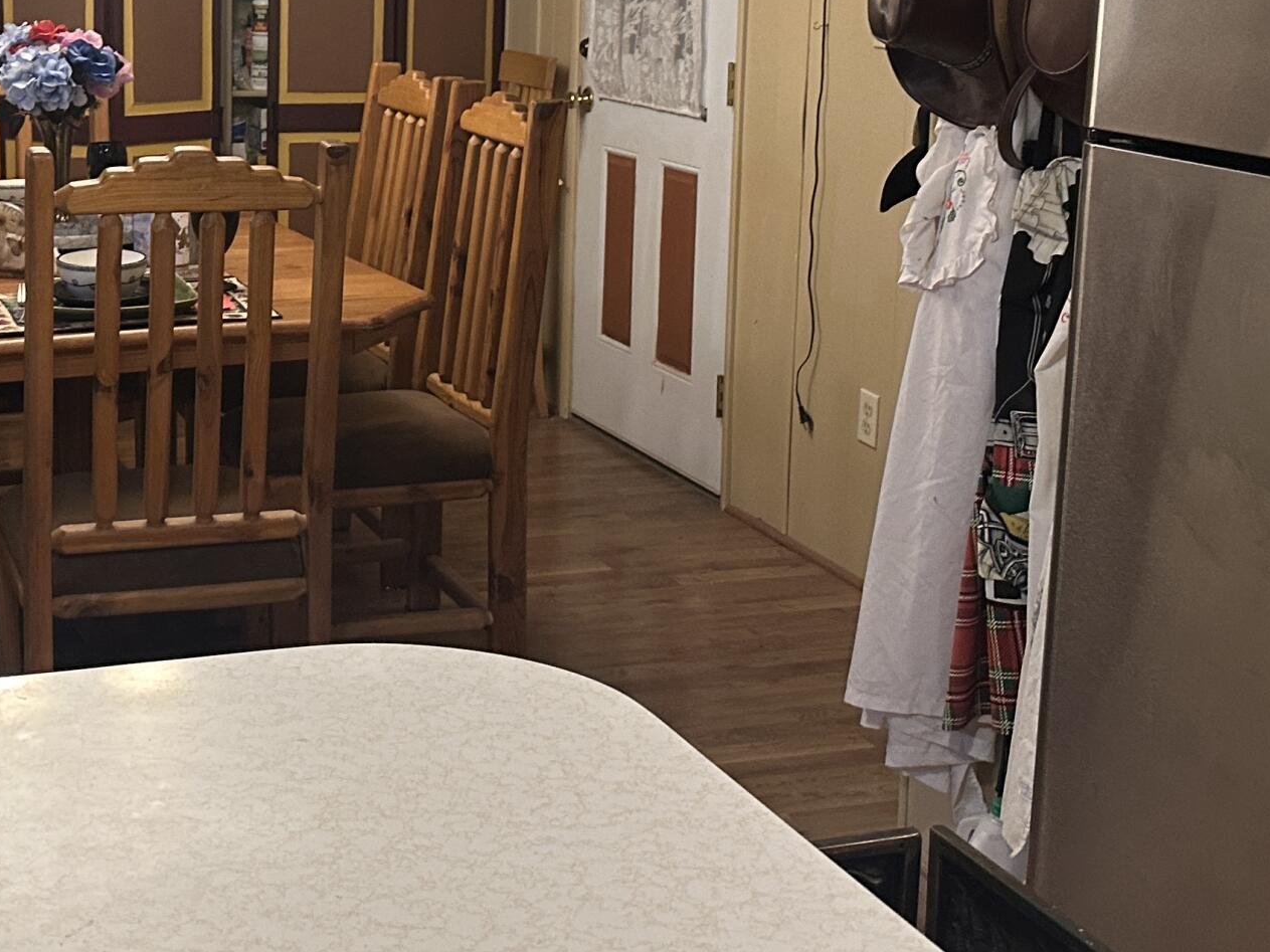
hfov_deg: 33.1
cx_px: 311
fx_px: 2091
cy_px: 202
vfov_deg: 25.3
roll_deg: -0.8
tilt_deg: -7.4
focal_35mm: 57
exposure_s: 1/60
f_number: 1.78
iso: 320
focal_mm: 6.86
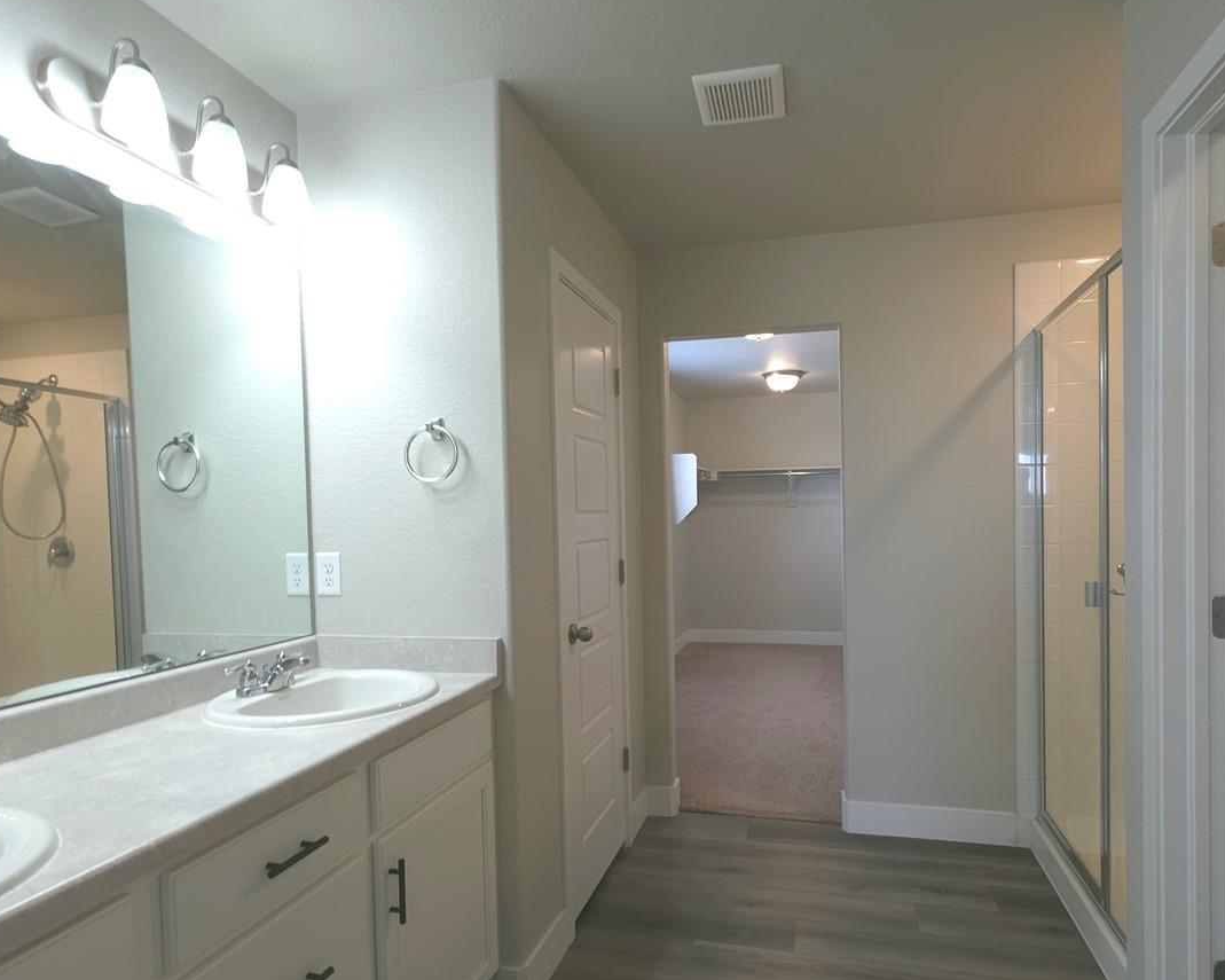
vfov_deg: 70.6
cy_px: 544
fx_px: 689
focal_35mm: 19
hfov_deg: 83.1
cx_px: 663
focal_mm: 2.2
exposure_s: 1/30
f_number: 1.9
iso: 32
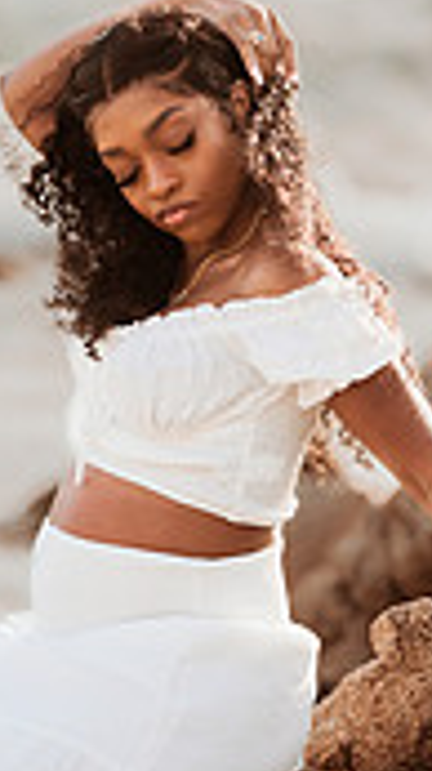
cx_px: 109
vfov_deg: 5.9
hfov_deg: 3.3
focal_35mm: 368
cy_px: 401
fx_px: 7512
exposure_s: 1/6400
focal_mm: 135
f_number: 1.8
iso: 125
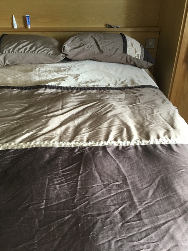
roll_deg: +0.2
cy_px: 126
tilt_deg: -31.2
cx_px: 94
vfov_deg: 61.7
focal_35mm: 29
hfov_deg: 48.2
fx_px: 210
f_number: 2.2
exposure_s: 1/33
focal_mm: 4.15
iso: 125
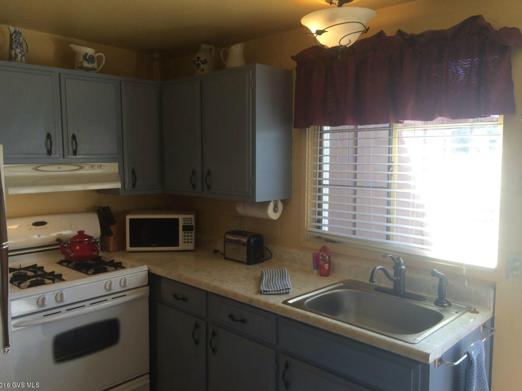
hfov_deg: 58.4
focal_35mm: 31
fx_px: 467
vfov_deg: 45.4
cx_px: 257
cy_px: 198
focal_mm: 4.12
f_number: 2.2
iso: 40
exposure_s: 1/120
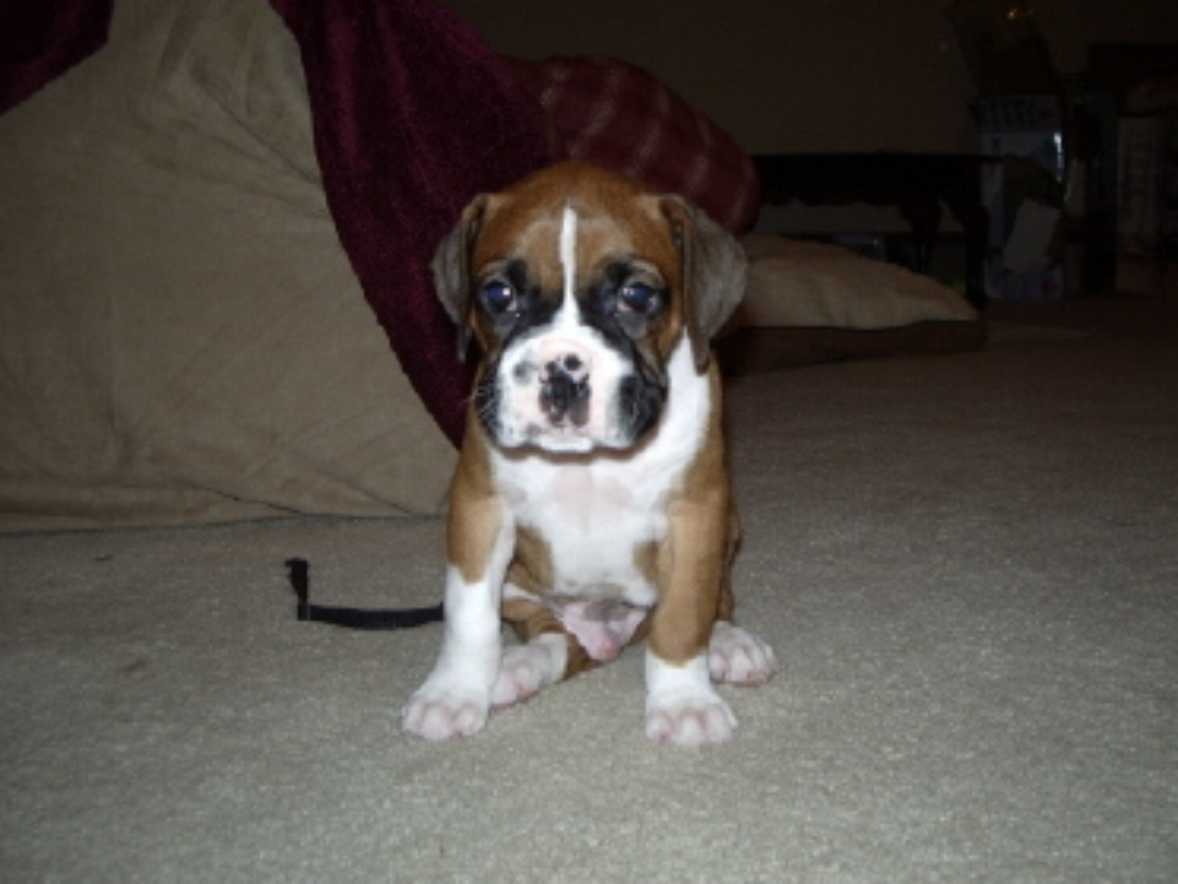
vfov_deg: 37.7
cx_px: 605
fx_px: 1293
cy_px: 407
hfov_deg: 49.0
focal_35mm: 38
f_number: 2.6
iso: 100
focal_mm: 5.8
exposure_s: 1/40
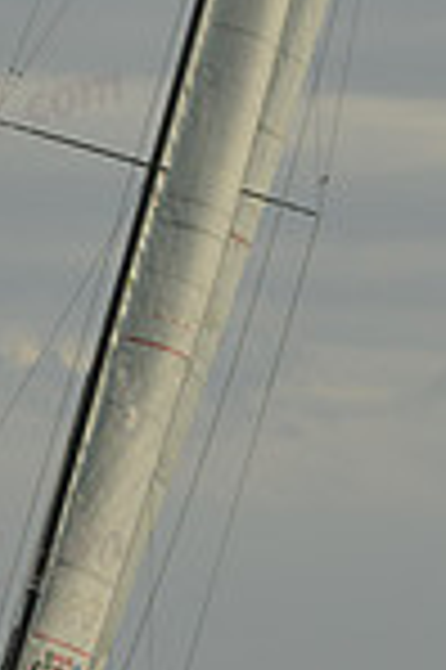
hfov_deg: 1.8
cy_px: -144
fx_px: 14546
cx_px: 358
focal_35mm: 781
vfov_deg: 2.6
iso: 250
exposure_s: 1/1600
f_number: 7.1
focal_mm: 200
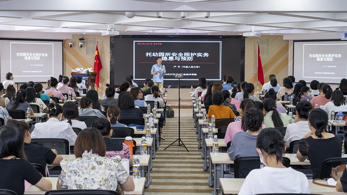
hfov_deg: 36.0
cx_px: 174
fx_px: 534
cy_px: 91
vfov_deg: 20.7
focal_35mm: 58
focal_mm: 55
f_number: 6.3
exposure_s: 1/125
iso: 2500
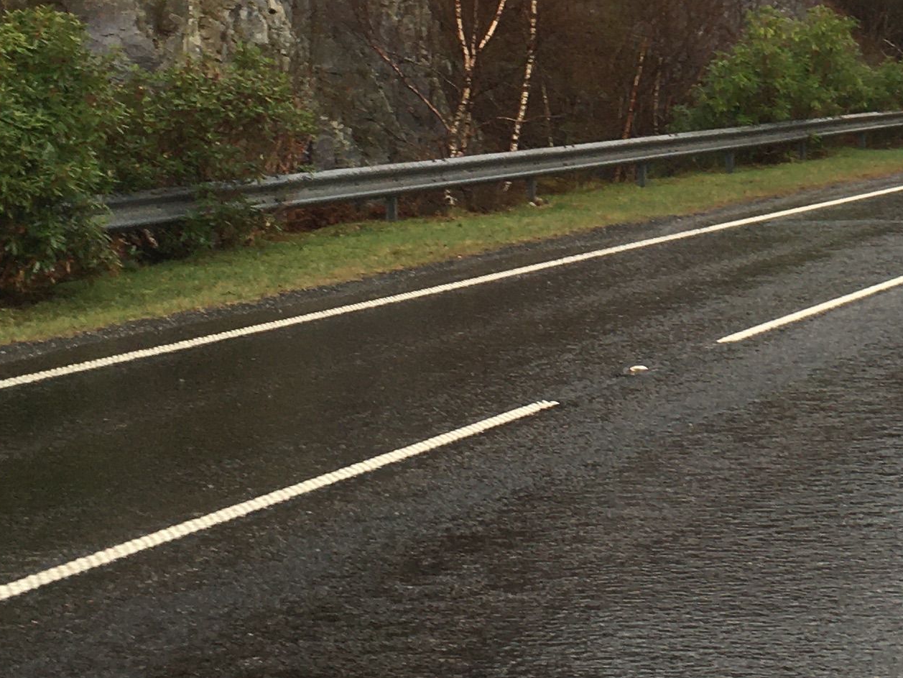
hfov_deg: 20.3
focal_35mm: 93
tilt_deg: +4.9
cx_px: 932
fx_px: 2426
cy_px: -19
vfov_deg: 15.6
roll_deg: +0.3
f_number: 2.2
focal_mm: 4.15
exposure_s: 1/103
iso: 25
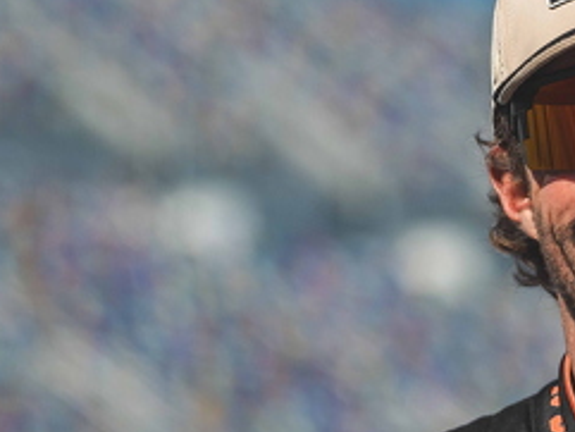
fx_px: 5783
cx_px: 527
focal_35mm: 348
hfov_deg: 5.7
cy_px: 351
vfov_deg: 4.3
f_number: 2.8
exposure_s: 1/2500
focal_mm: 110
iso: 100
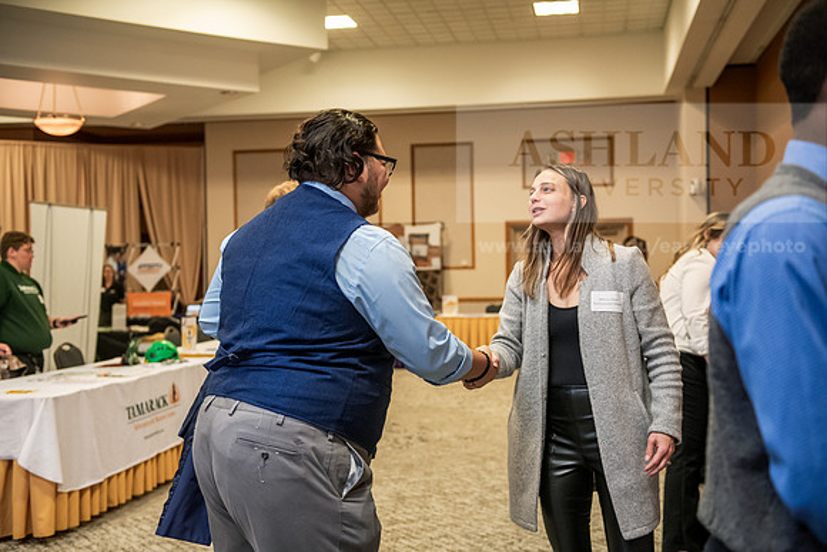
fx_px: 1034
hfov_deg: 43.6
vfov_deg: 29.9
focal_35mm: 45
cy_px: 276
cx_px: 414
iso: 2500
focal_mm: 45
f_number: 3.2
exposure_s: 1/200
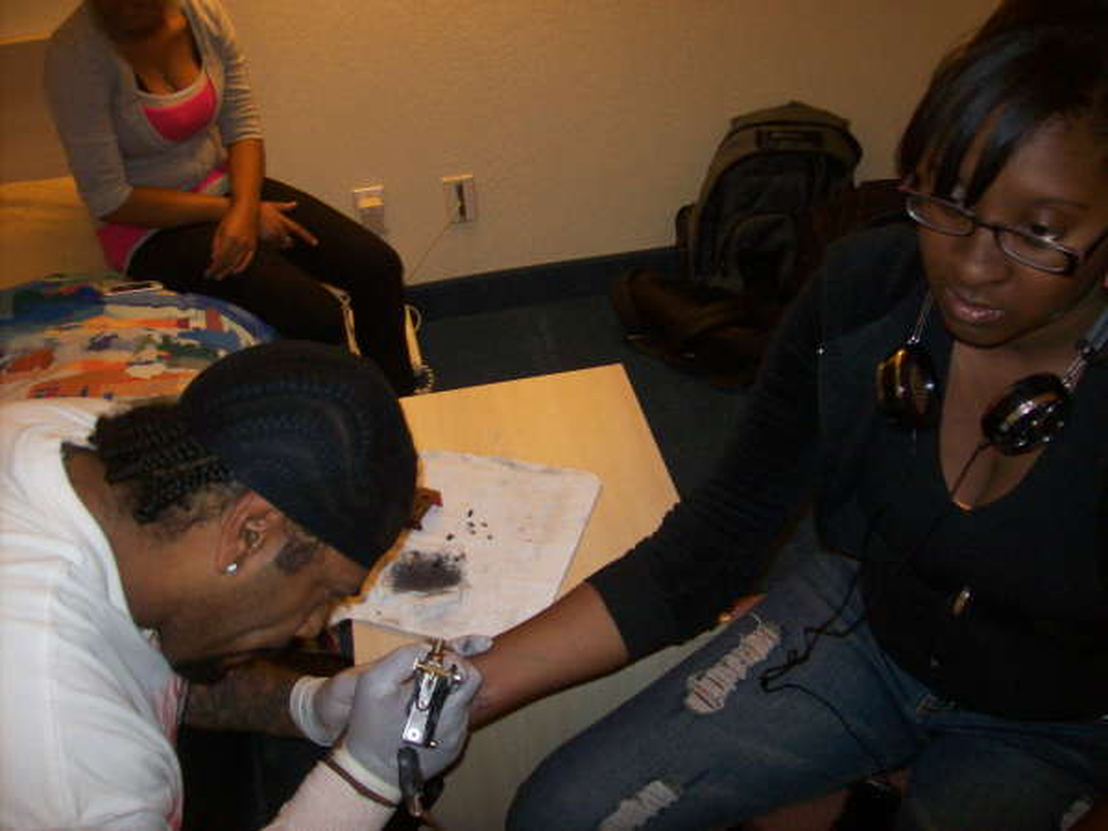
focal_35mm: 36
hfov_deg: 51.4
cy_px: 416
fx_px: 1152
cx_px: 554
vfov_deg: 39.7
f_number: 2.7
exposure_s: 1/64
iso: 200
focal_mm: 6
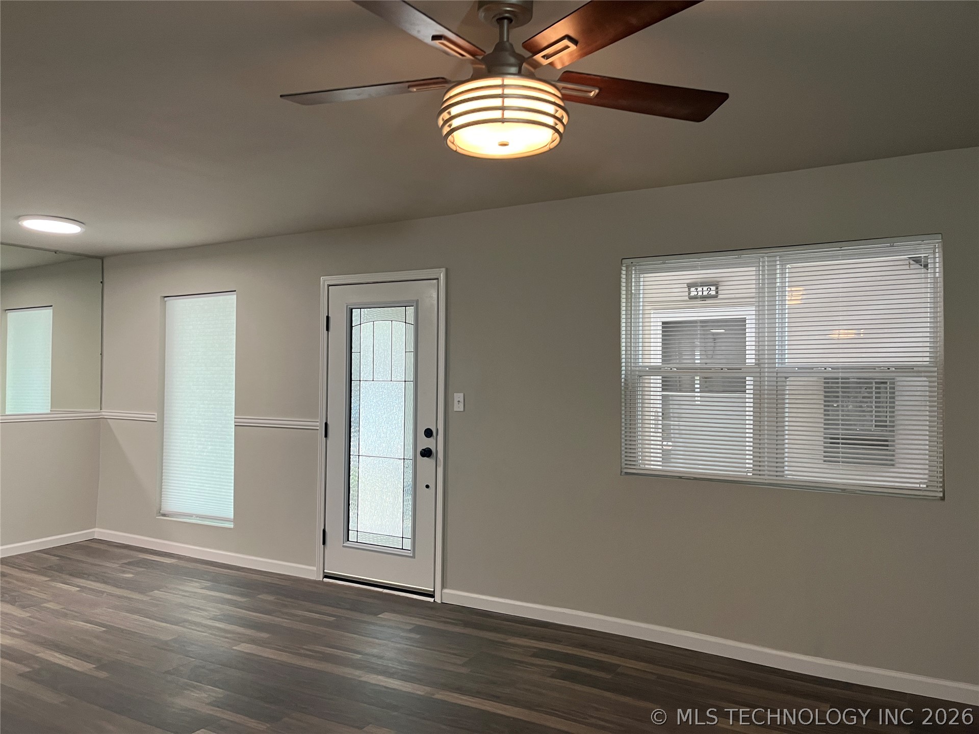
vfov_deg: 53.1
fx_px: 735
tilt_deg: +1.2
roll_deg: -0.5
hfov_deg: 67.3
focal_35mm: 26
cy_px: 367
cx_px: 490
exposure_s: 1/60
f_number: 1.6
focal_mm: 5.1
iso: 125
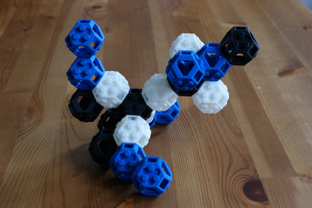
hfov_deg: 27.0
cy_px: 104
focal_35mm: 75
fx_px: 650
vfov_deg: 18.2
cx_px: 156
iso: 400
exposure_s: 1/10
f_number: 8
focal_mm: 50
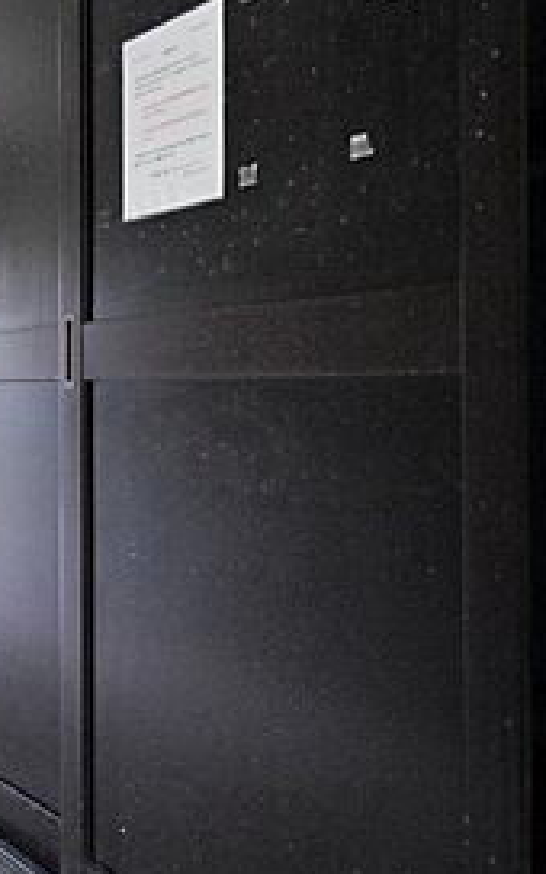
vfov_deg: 68.1
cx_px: 159
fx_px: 643
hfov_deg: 44.9
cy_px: 376
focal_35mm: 27
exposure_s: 1/30
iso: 1250
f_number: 3.5
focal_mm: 10
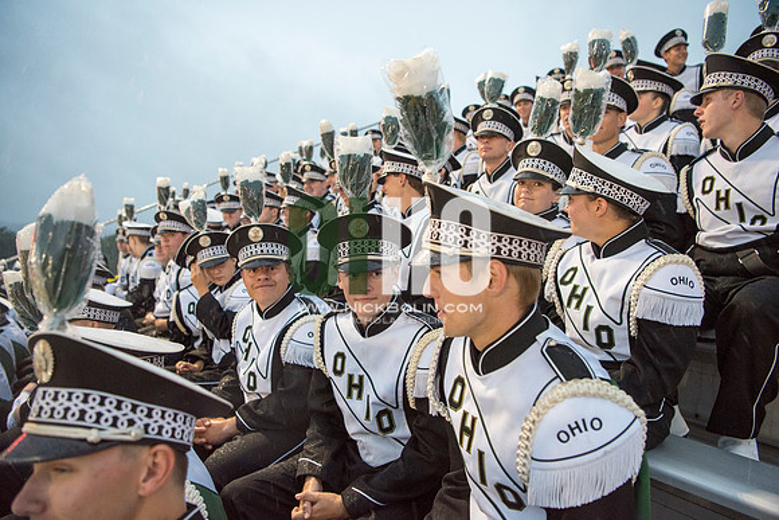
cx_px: 390
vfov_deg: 53.2
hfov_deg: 73.7
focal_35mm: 24
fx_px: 519
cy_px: 260
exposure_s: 1/320
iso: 2000
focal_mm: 24
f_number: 3.2
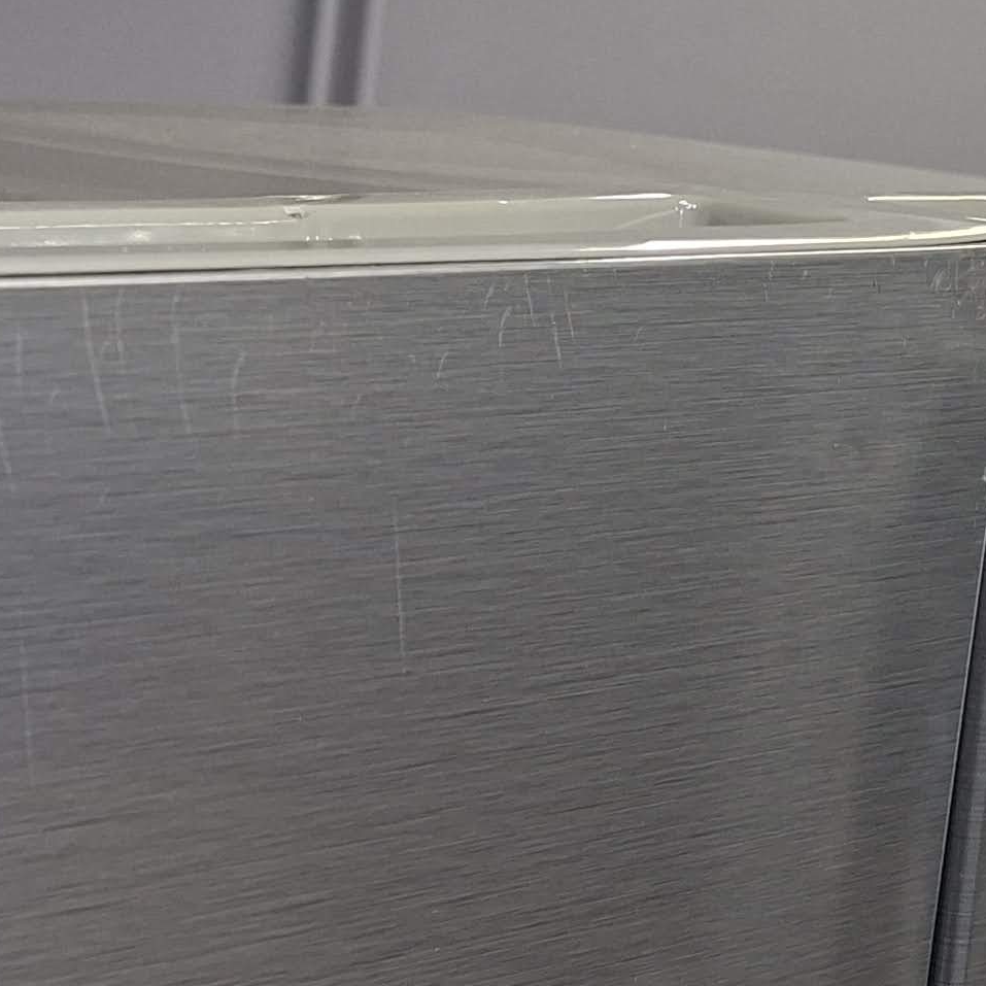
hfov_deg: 19.4
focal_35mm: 85
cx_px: -145
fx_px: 2739
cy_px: 388
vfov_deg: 20.4
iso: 200
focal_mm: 5.54
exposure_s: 1/60
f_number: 1.8
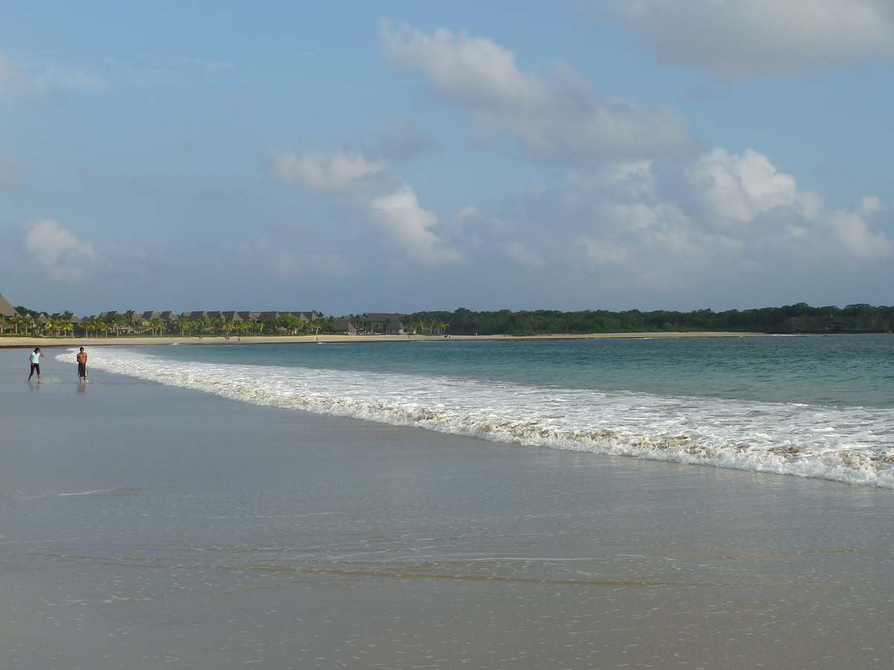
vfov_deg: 28.0
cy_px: 335
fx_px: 1343
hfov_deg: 36.8
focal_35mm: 52
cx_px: 447
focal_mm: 8.5
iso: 80
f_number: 4.5
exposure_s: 1/500
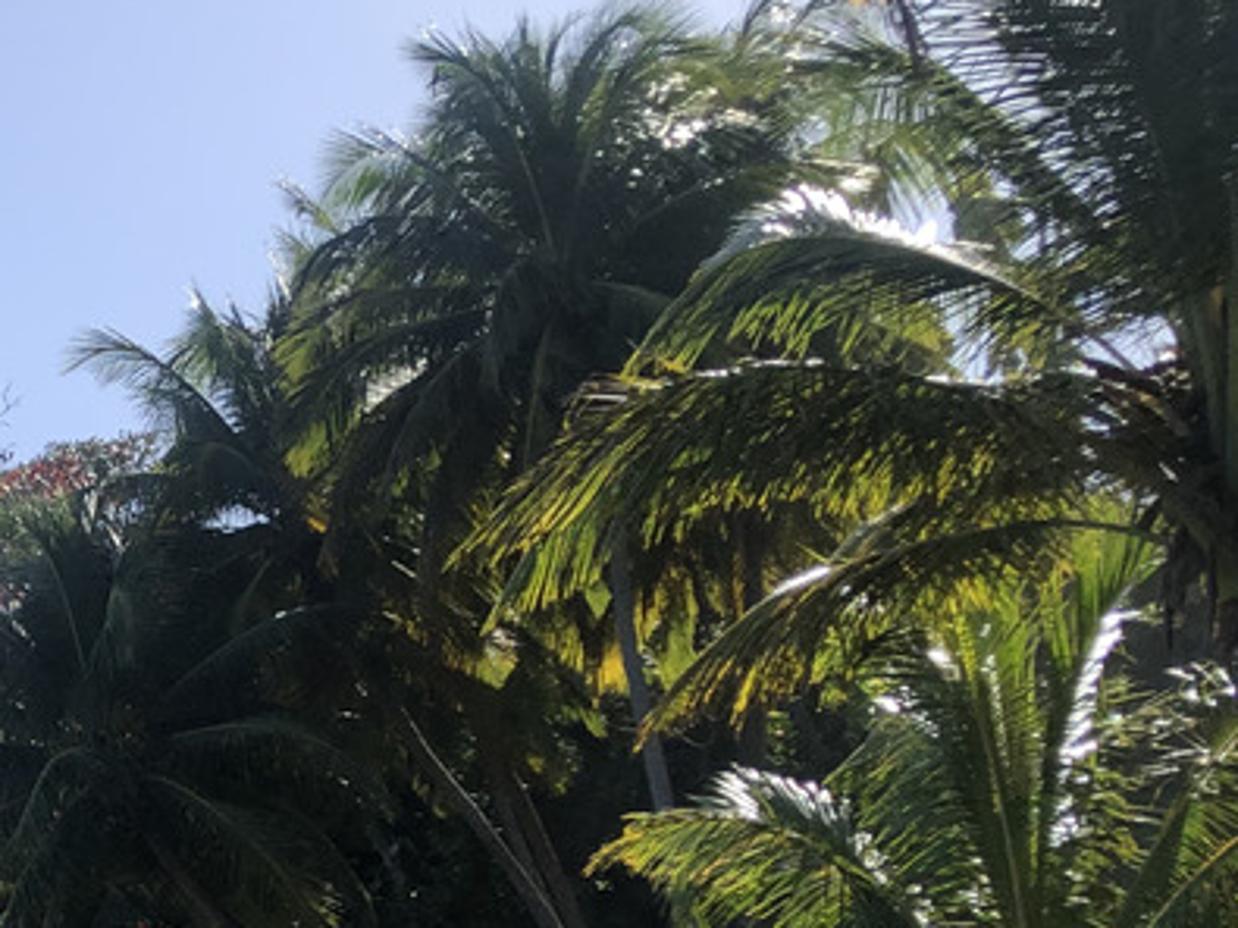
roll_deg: +0.5
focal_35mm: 85
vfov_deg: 16.6
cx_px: -360
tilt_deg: +5.2
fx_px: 3039
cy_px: 1141
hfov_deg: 21.0
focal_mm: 4
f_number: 1.8
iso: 20
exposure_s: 1/2183
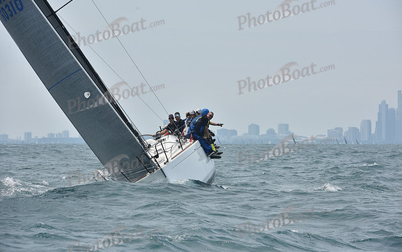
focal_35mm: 205
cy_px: 123
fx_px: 2247
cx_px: 201
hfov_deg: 10.2
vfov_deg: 6.4
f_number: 11
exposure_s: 1/800
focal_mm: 200
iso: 250
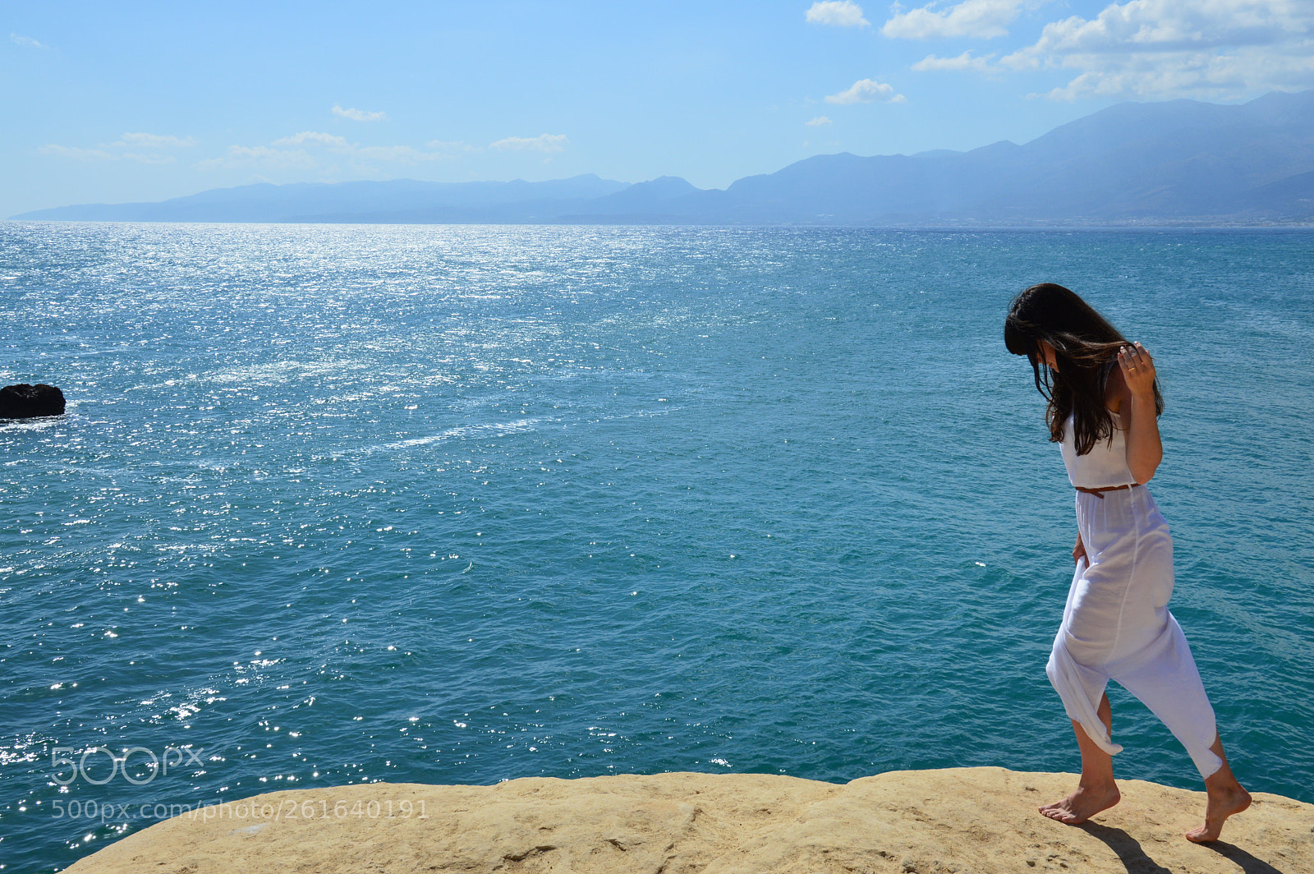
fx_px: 1368
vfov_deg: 35.4
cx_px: 657
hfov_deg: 51.3
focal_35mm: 38
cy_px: 437
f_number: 11
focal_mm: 25
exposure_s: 1/500
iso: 220
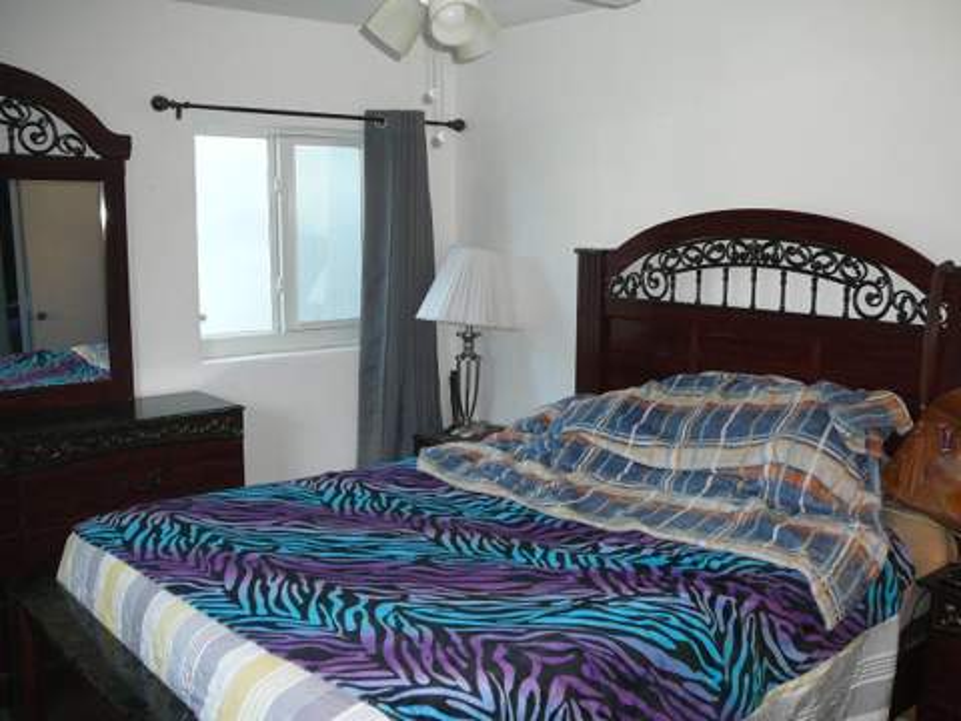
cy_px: 360
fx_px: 972
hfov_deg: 52.6
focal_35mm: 35
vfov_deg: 40.7
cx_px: 480
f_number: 2.8
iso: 200
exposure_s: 1/30
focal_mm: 5.2
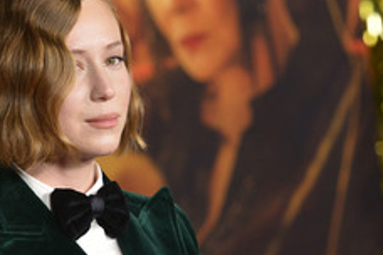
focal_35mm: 266
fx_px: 2830
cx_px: 138
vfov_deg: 5.2
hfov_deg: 7.7
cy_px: 205
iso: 2000
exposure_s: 1/320
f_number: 4.5
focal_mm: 135
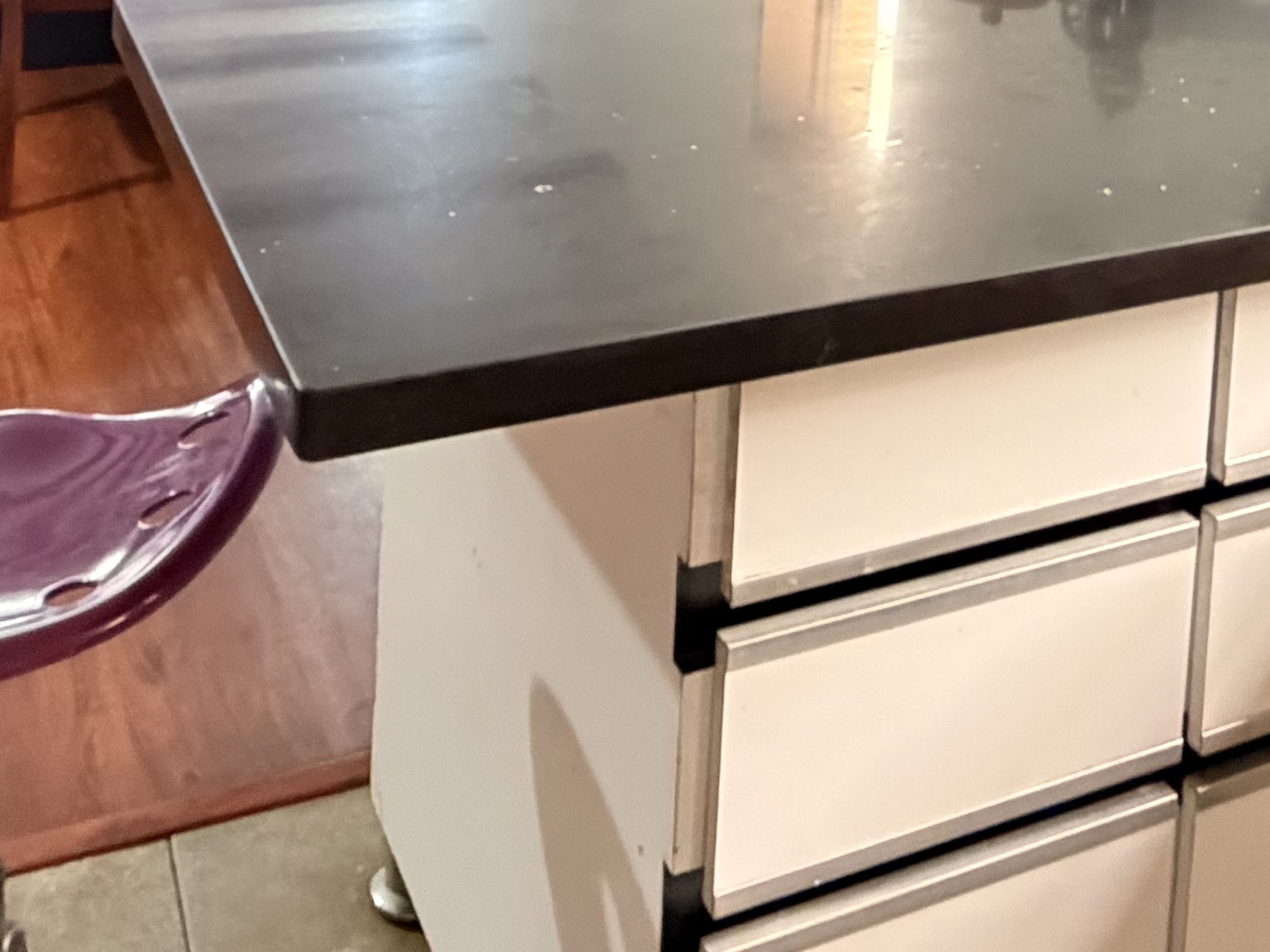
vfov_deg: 25.3
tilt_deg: -4.9
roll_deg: -2.2
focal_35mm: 48
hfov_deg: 39.6
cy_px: -346
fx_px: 1761
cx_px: 688
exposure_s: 1/40
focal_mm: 2.22
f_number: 2.2
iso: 1000
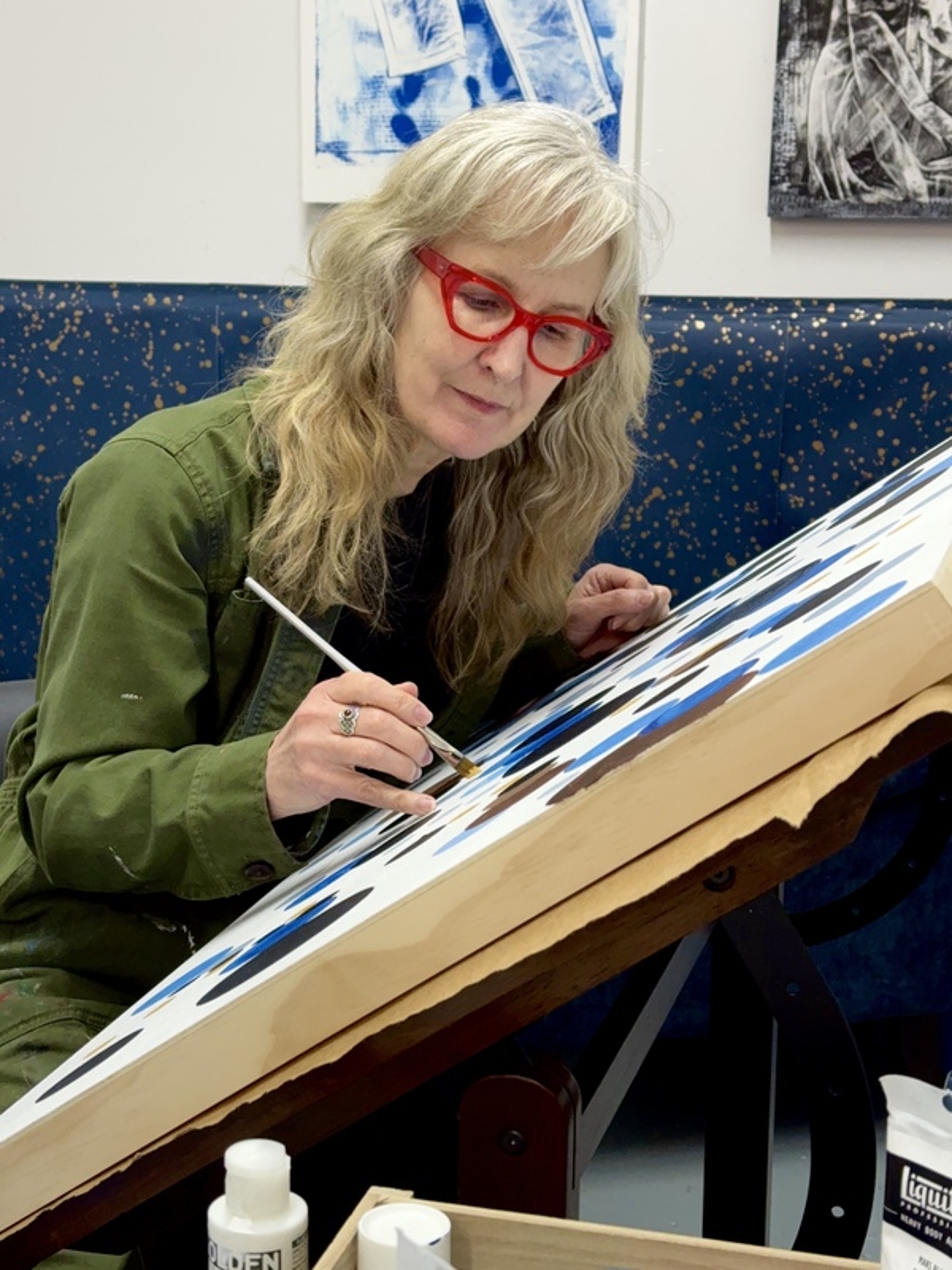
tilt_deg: -12.7
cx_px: 476
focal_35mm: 48
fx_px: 1760
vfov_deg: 39.7
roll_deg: -0.2
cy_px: 635
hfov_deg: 30.3
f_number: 1.78
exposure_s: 1/40
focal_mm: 6.76
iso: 200
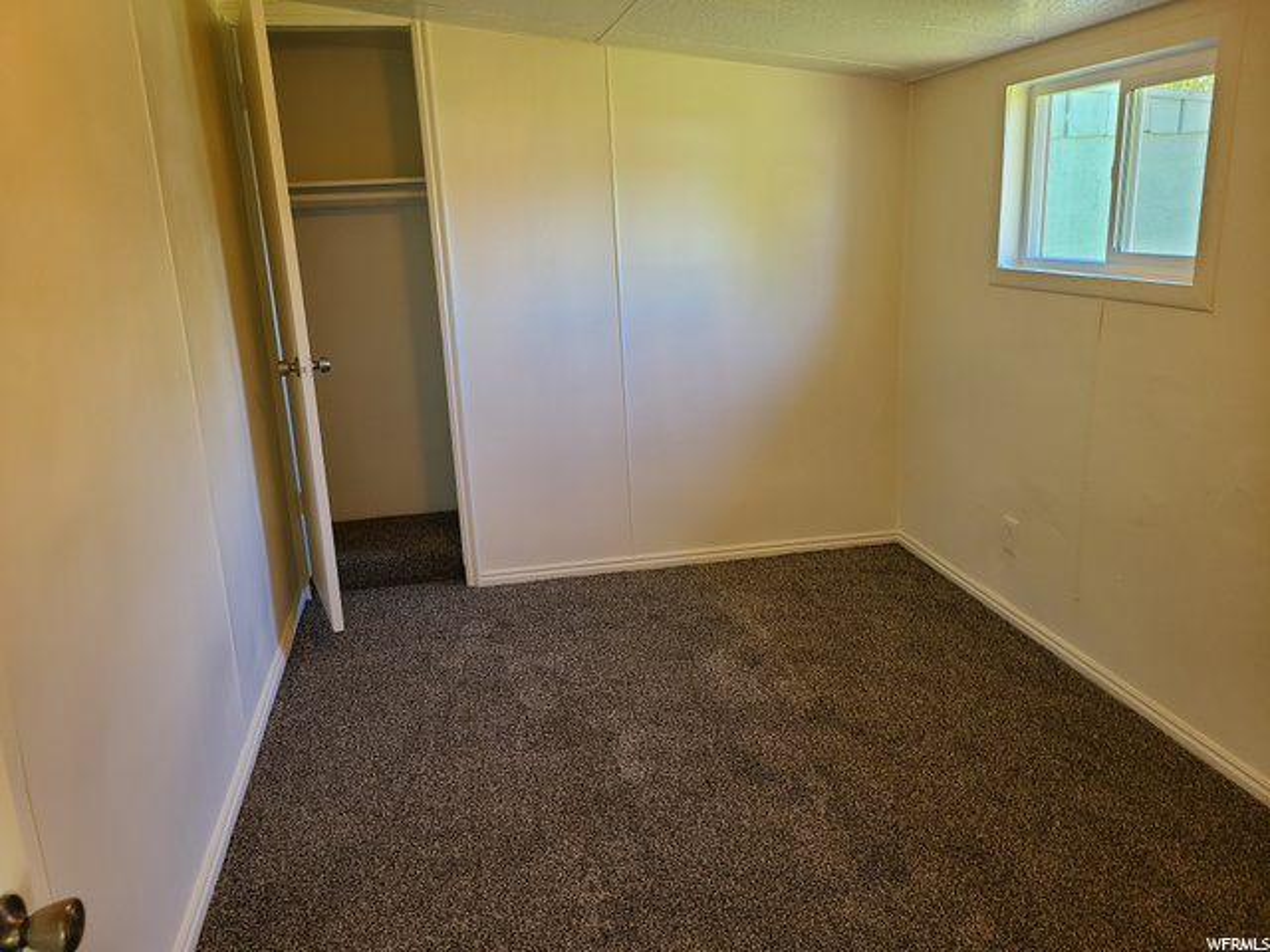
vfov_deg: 53.1
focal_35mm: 26
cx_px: 635
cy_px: 476
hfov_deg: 67.3
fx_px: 954
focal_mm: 5.4
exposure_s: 1/59
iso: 100
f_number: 1.8
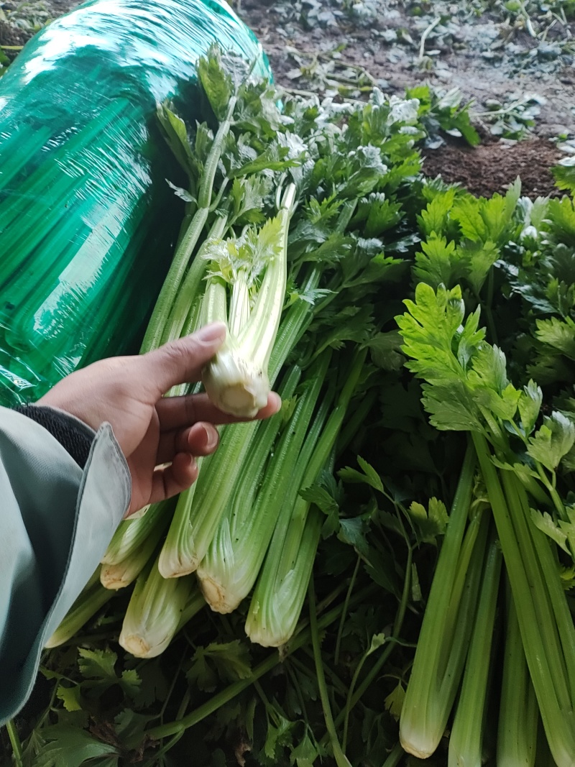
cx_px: 288
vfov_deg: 67.3
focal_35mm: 26
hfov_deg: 53.1
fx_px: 576
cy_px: 384
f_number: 1.8
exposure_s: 1/50
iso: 213
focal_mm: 4.26
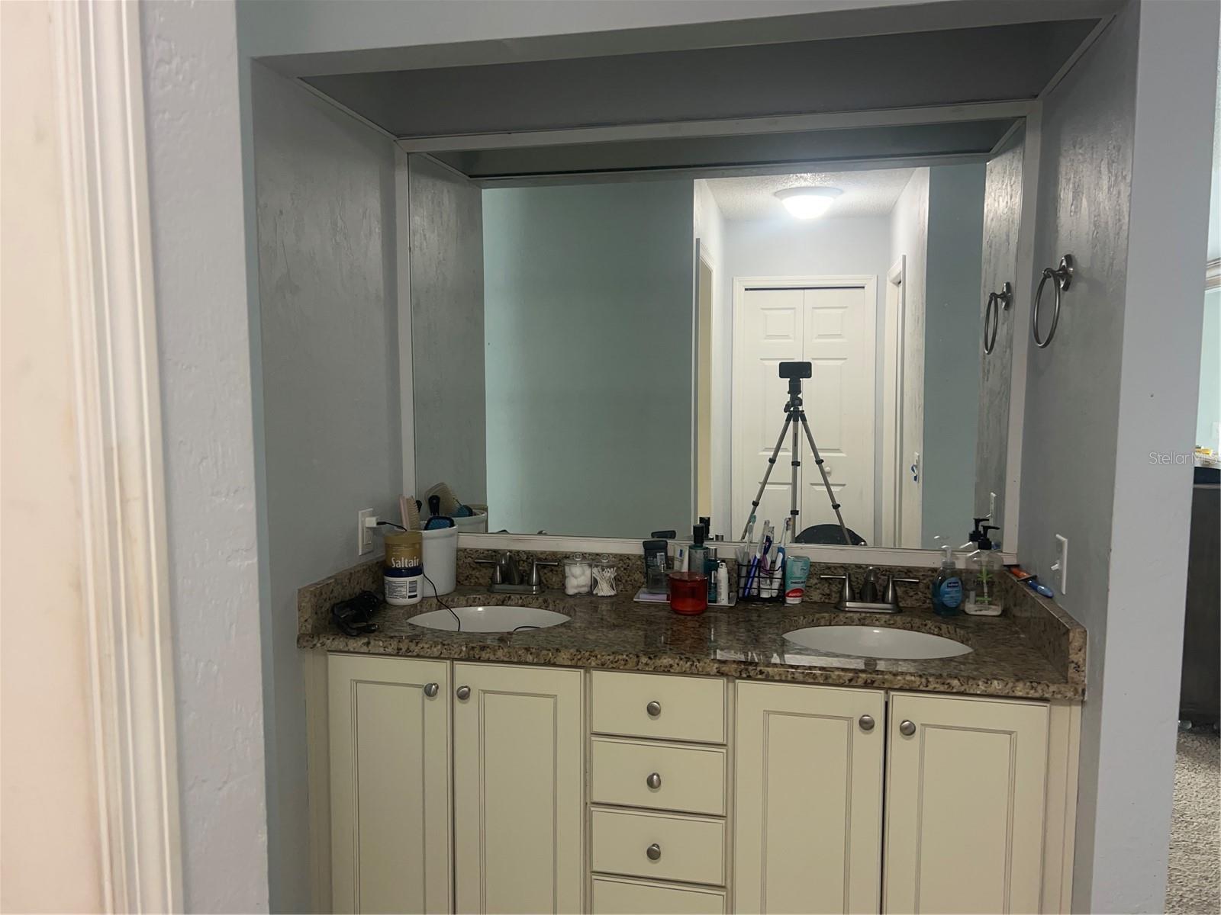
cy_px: 458
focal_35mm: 26
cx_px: 610
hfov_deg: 67.3
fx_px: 917
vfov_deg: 53.1
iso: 125
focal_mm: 5.7
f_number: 1.5
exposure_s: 1/60
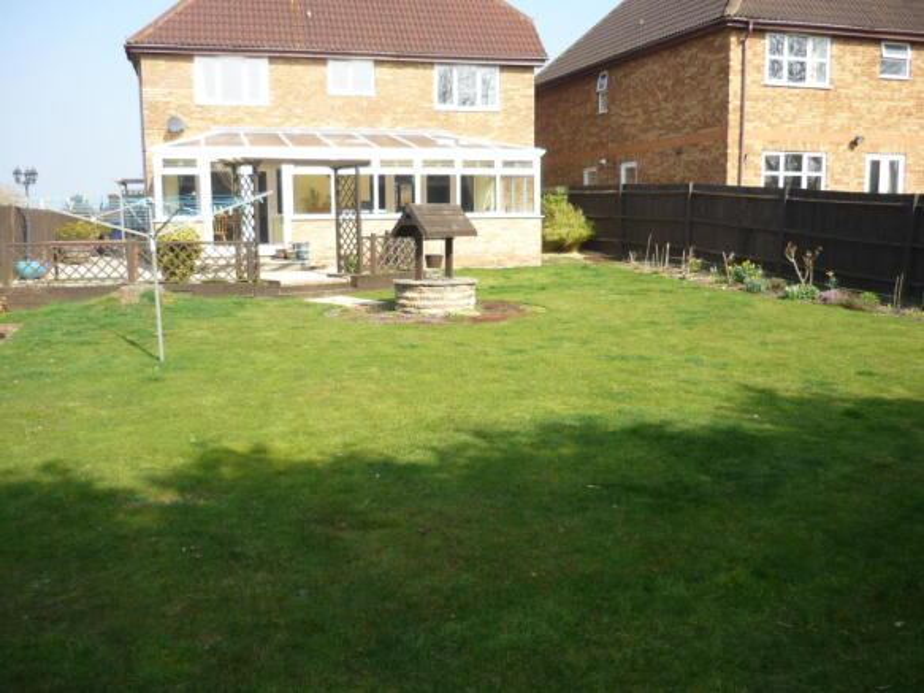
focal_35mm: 33
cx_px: 462
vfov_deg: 42.9
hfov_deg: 55.4
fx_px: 881
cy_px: 346
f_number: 2.8
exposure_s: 1/500
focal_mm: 5.5
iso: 100
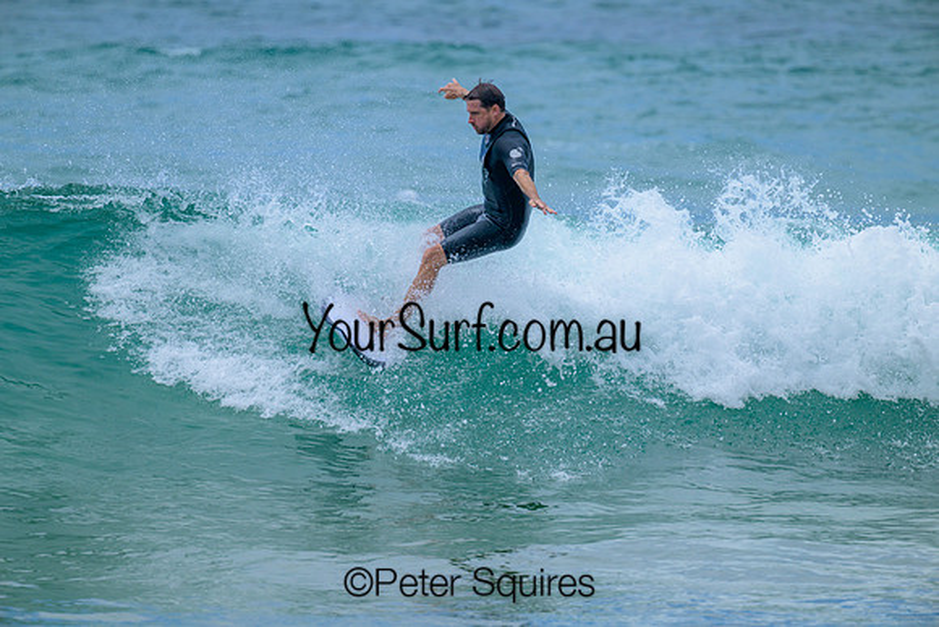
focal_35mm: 560
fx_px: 14609
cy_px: 314
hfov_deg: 3.7
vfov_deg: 2.5
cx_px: 470
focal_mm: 560
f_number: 8
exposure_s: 1/2000
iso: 360
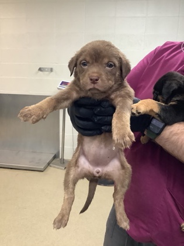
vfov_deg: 58.4
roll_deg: -1.3
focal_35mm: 31
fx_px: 220
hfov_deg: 45.4
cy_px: 123
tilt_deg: -12.2
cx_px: 92
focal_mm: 3.3
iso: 320
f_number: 2.4
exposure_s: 1/50
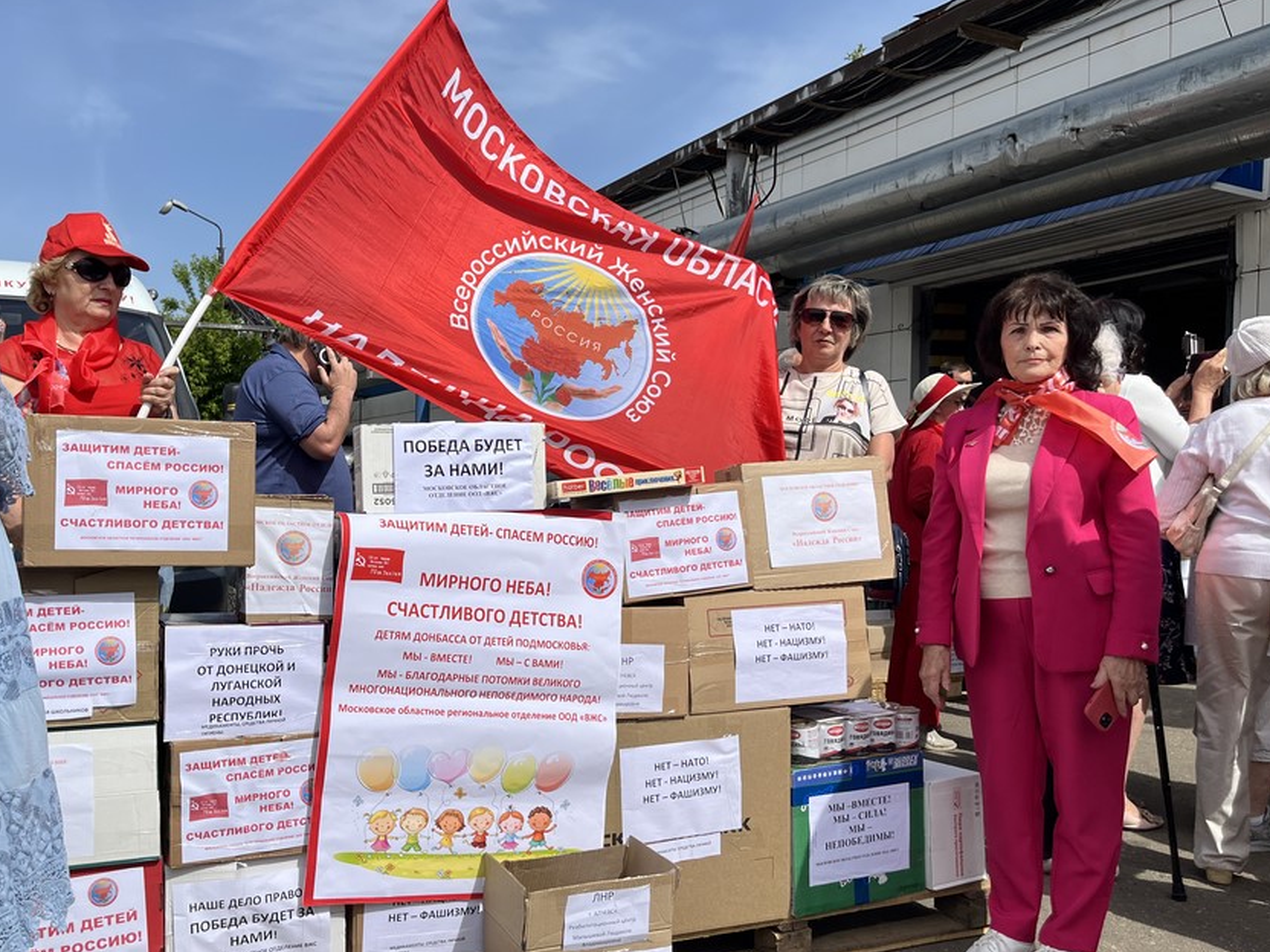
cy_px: 543
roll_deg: -0.2
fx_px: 1174
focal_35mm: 32
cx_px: 510
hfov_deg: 56.4
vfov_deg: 44.0
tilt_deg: -1.9
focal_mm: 5.1
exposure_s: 1/5848
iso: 50
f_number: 1.6
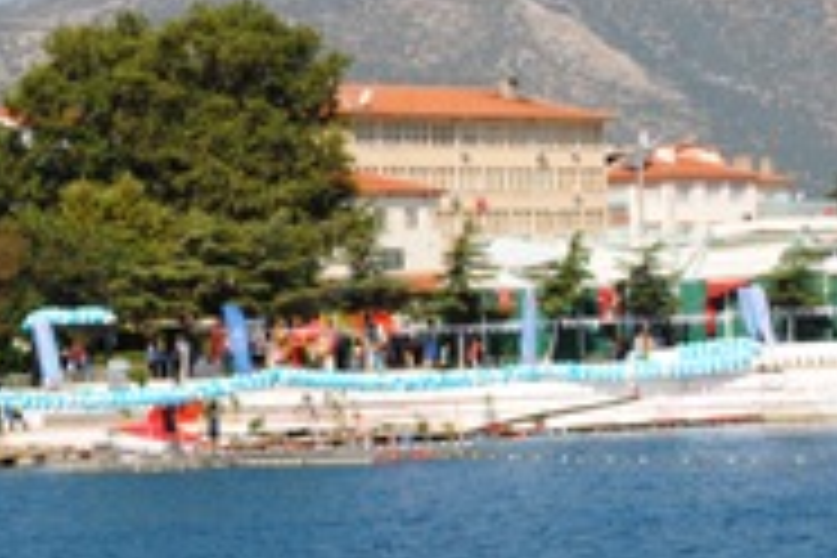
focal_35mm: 199
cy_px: 198
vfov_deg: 6.9
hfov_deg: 10.3
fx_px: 4631
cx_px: 500
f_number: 9
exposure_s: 1/320
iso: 100
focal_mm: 55
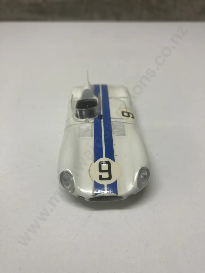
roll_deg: -1.1
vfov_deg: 63.4
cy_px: 136
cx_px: 102
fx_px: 221
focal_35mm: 28
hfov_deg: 49.7
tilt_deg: -34.1
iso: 64
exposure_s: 1/100
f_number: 1.8
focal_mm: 3.99
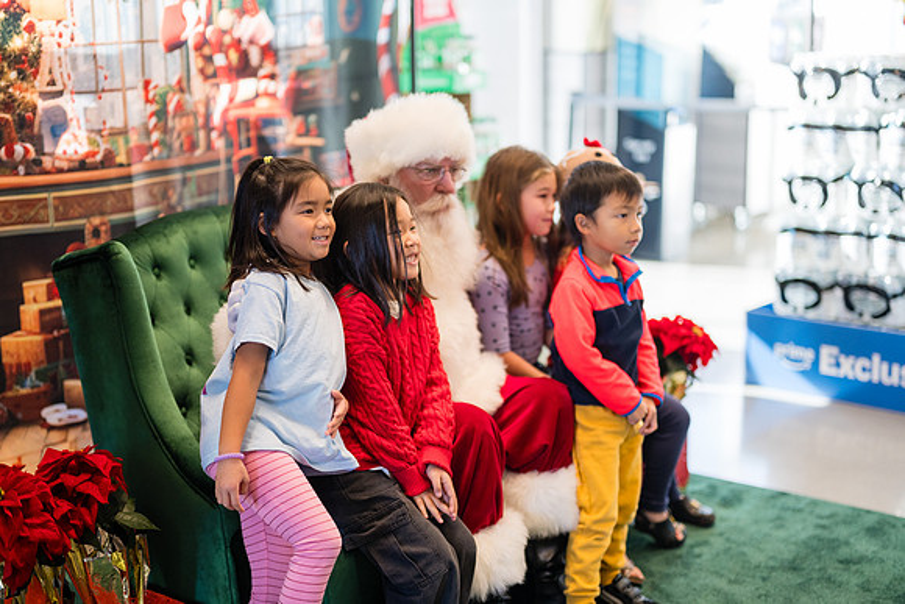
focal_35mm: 50
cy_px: 302
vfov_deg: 27.0
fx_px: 1257
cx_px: 452
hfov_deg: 39.6
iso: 800
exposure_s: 1/640
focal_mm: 50
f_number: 1.2
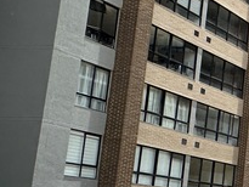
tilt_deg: +7.6
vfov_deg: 20.5
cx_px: 601
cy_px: 178
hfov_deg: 15.1
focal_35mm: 70
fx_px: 504
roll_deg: -0.5
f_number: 2.2
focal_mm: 2.22
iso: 50
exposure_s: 1/1531
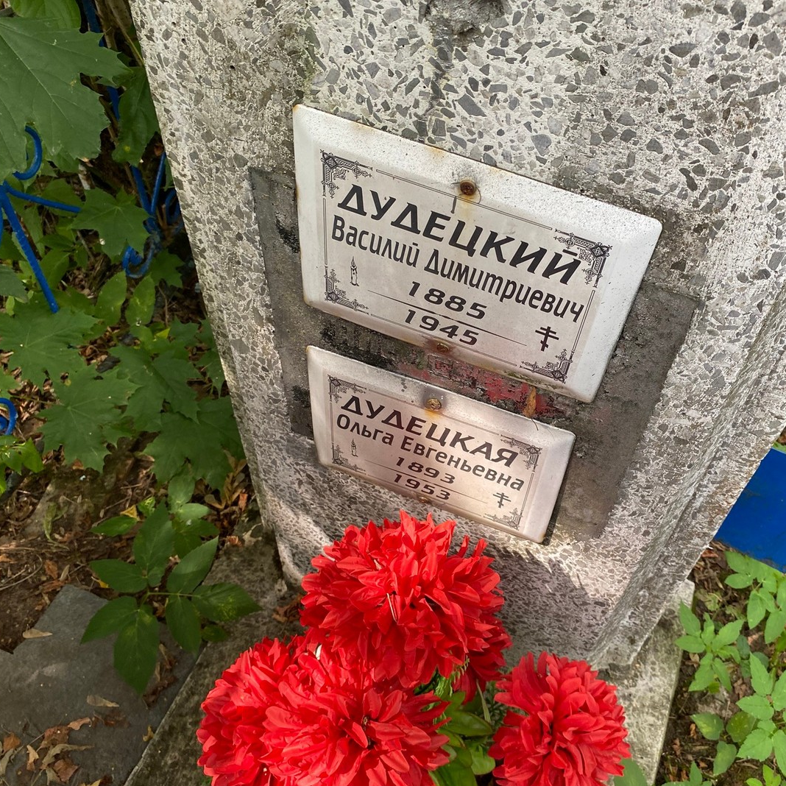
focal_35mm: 31
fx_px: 796
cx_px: 460
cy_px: 397
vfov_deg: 52.5
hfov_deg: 52.3
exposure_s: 1/122
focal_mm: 4.25
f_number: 1.8
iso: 80
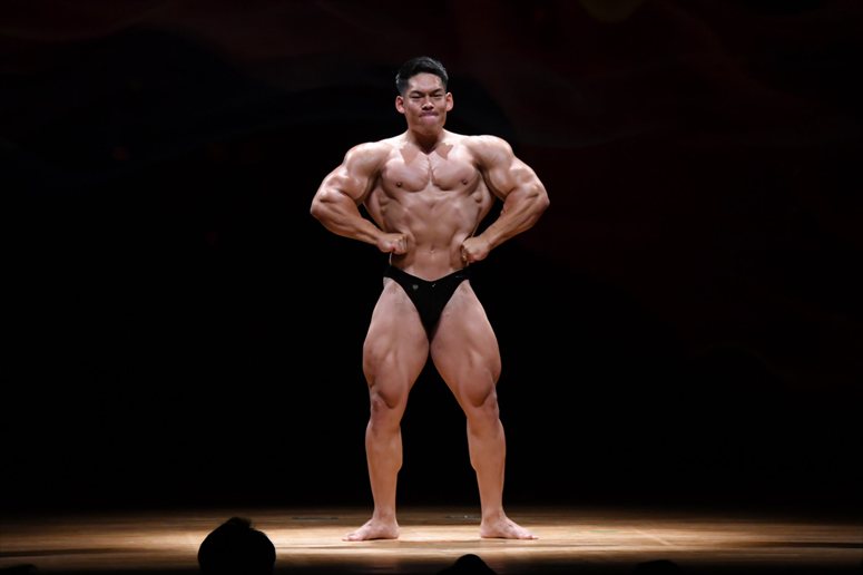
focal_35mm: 225
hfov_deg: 9.2
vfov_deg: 6.1
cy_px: 288
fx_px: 5391
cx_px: 432
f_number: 5.6
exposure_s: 1/400
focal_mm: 150
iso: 3200
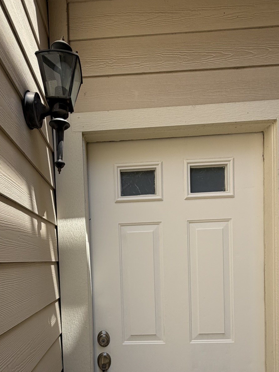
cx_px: 106
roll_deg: +0.8
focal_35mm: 24
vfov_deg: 67.8
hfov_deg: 56.2
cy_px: 271
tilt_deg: -0.5
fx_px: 258
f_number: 2.2
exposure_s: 1/709
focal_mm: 2.22
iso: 40
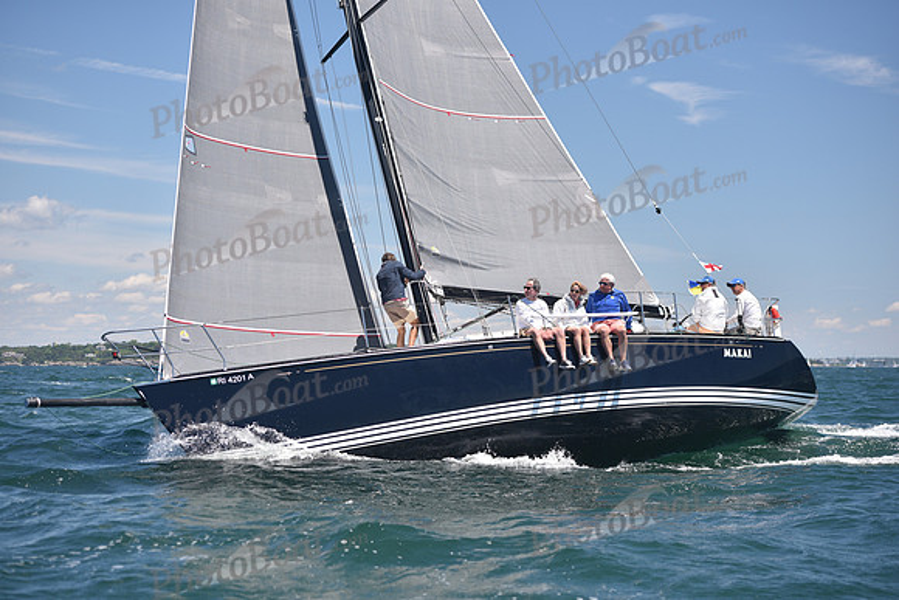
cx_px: 450
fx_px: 1948
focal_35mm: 78
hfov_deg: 26.0
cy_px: 300
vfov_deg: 17.5
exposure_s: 1/1000
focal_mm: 78
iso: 200
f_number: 3.5
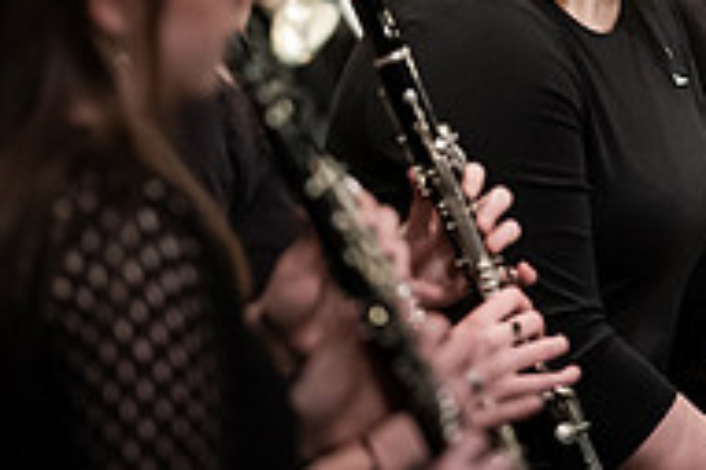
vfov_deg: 1.5
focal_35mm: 913
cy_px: 17
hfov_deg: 2.3
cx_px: 647
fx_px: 17889
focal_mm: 300
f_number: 3.2
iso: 3200
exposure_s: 1/250
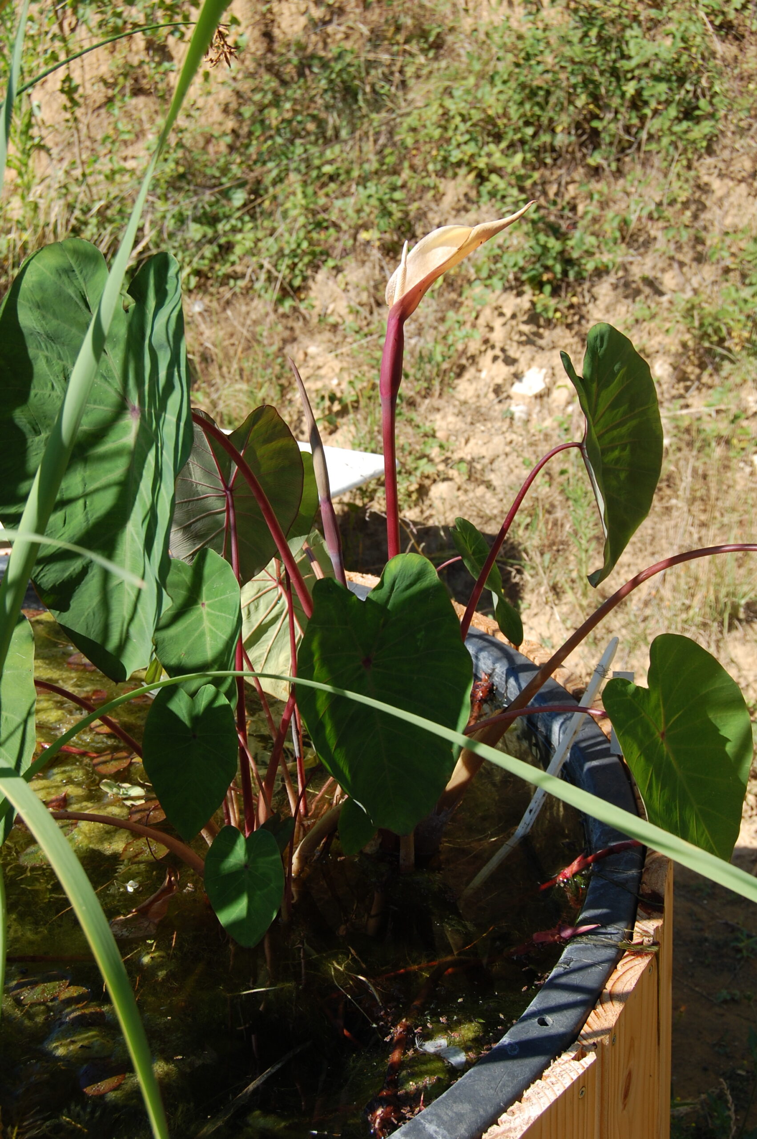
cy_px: 570
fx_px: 1422
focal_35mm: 45
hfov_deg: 29.8
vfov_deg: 43.6
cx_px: 378
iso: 200
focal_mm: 30
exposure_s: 1/250
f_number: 8
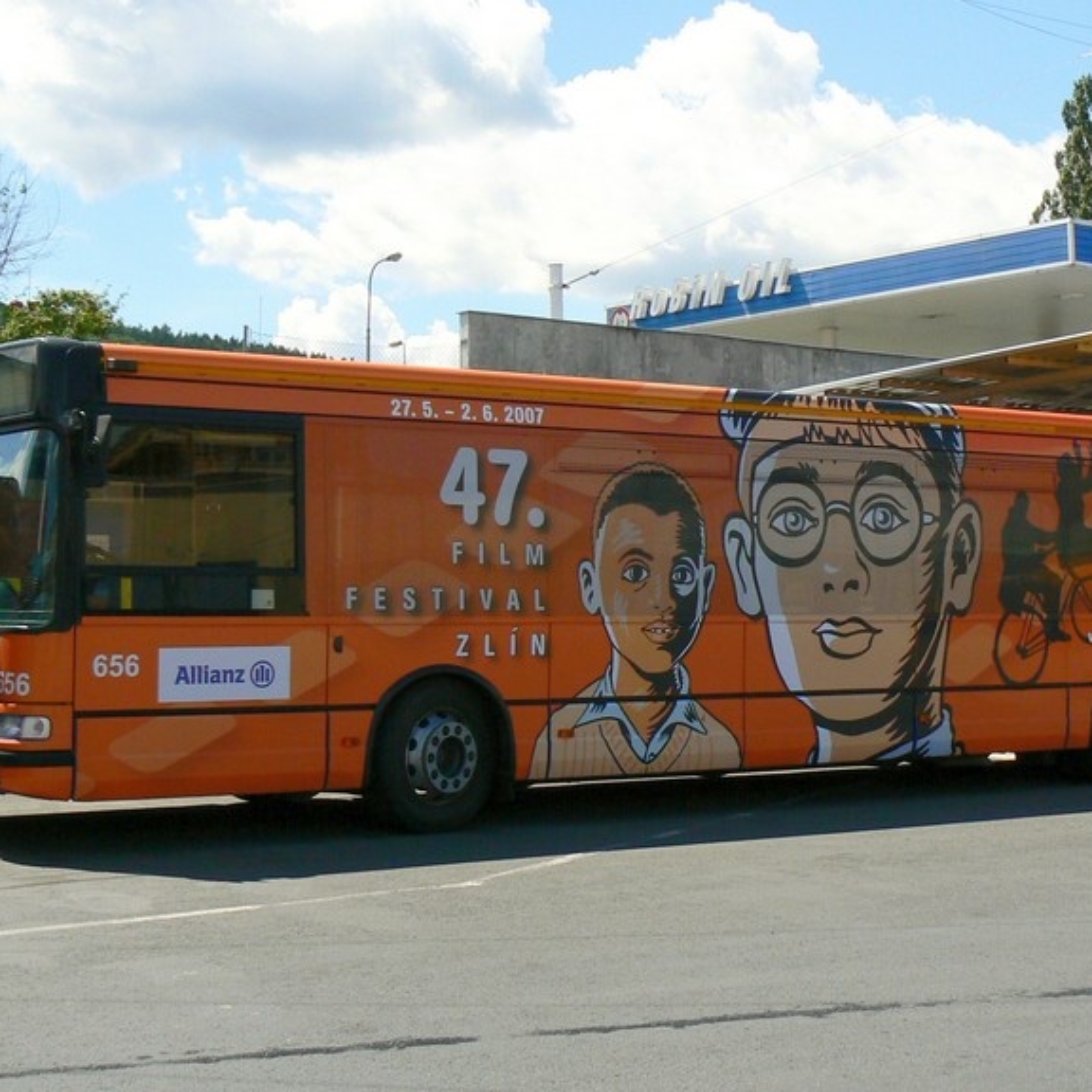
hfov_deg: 29.5
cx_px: 605
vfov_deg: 29.5
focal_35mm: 58
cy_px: 458
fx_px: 2070
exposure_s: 1/1000
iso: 100
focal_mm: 7
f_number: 4.5
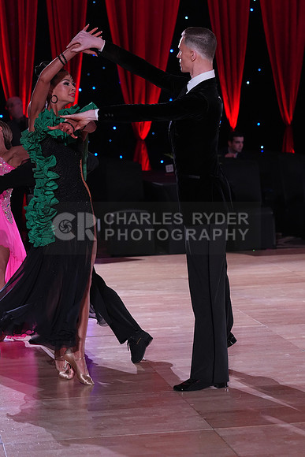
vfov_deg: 19.5
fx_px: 1333
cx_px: 152
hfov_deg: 13.0
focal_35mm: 105
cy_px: 228
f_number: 4.5
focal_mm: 105
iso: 3200
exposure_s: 1/250
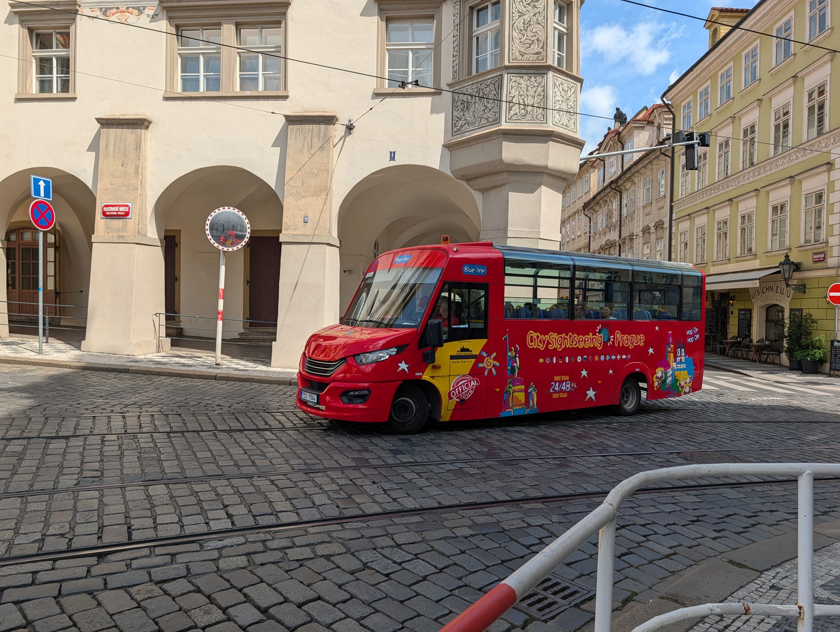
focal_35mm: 24
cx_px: 420
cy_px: 316
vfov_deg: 56.9
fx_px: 583
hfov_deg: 71.5
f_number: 1.68
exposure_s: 1/1111
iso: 22
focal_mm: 6.9
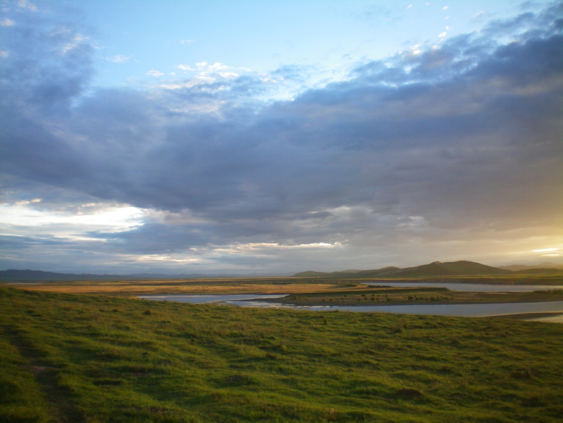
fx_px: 618
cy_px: 212
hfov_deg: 49.0
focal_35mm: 38
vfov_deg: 37.7
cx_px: 282
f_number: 3.1
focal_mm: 6.3
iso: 64
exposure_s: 1/100
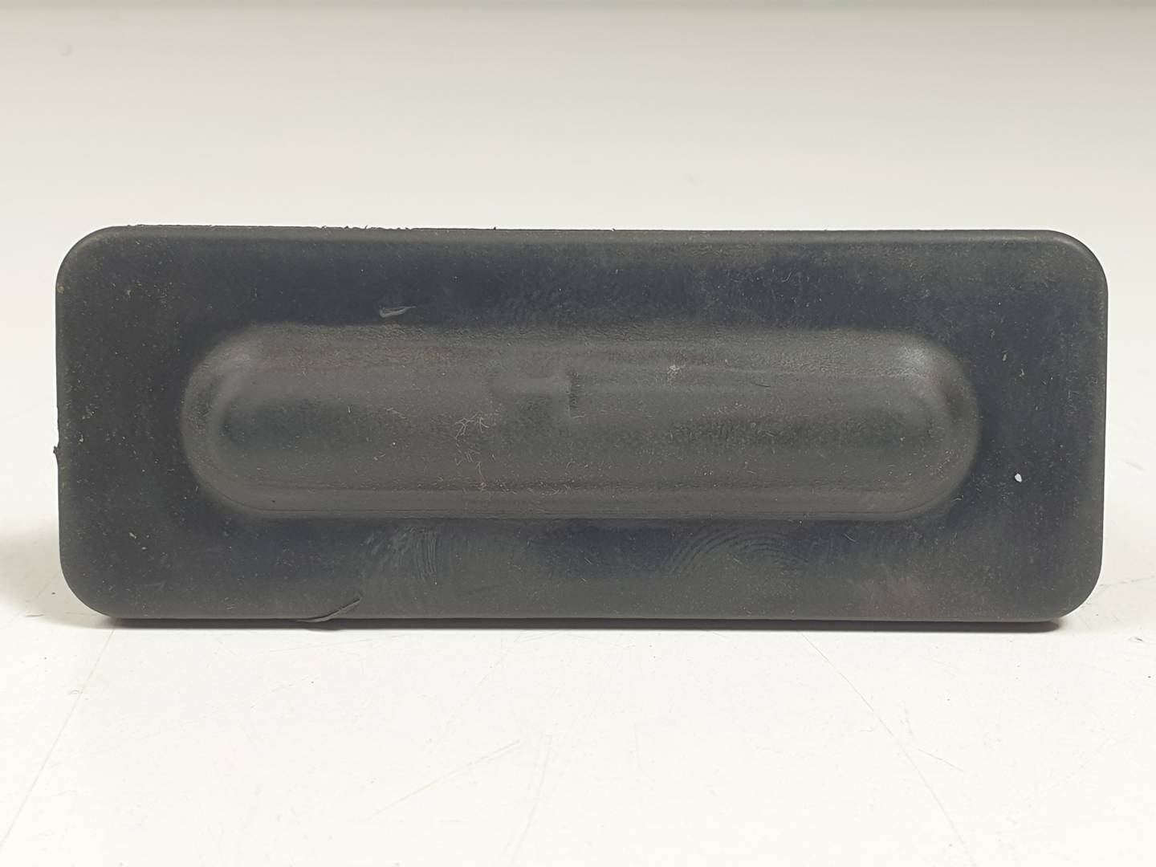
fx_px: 868
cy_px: 434
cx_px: 578
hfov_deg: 67.3
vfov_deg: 53.1
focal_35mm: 26
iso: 50
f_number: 2.4
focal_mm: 4.3
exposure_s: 1/100
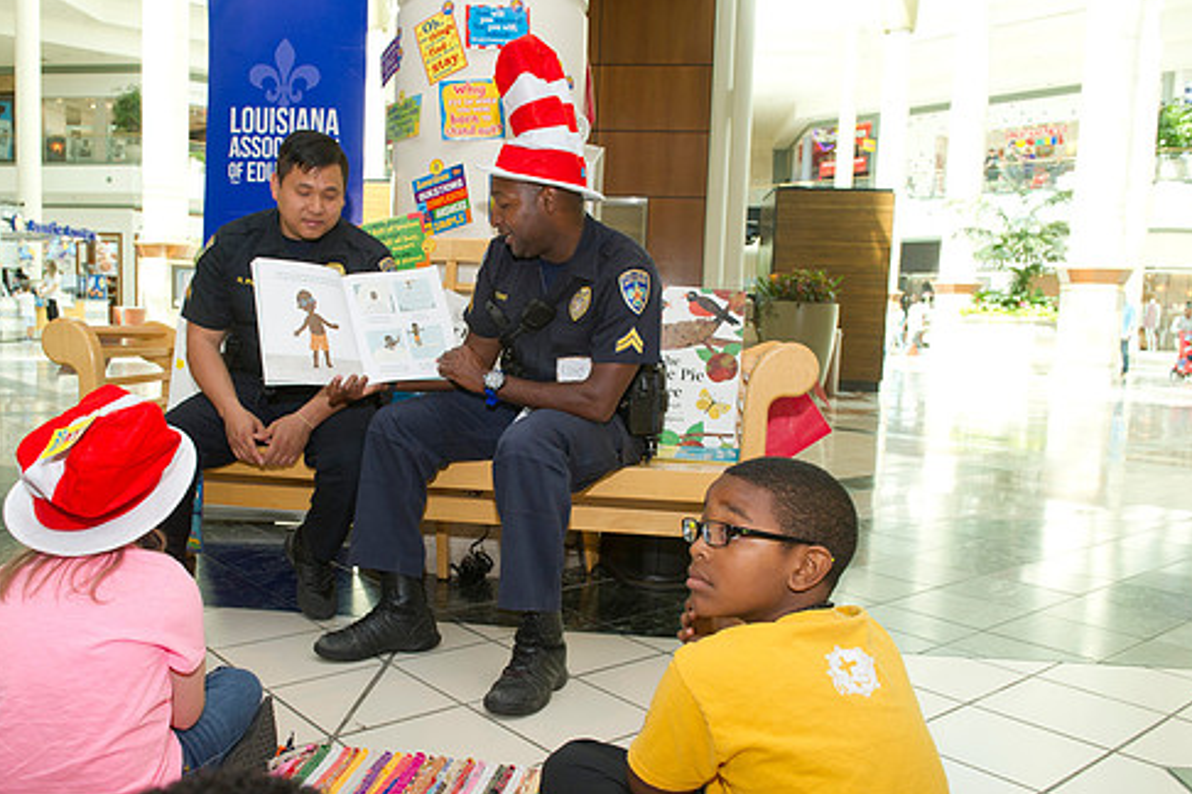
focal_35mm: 31
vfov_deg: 42.3
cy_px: 434
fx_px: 1026
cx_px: 503
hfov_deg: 60.0
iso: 1250
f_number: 6.3
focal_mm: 26
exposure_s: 1/250
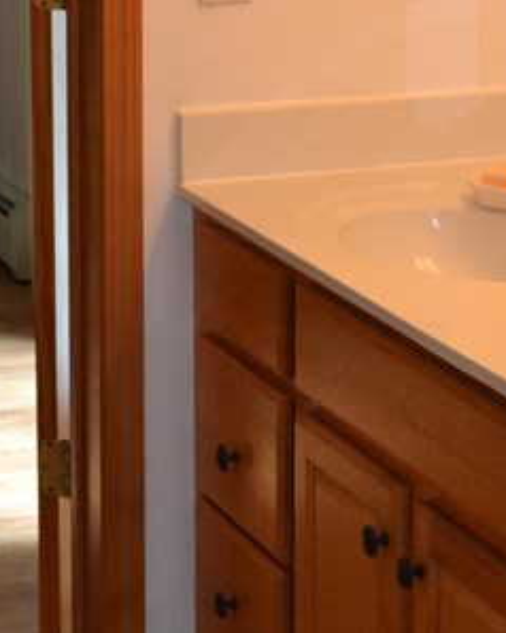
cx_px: 117
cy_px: 66
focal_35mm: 136
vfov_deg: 14.0
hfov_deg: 11.3
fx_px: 2548
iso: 720
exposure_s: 1/60
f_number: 4.5
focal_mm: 30
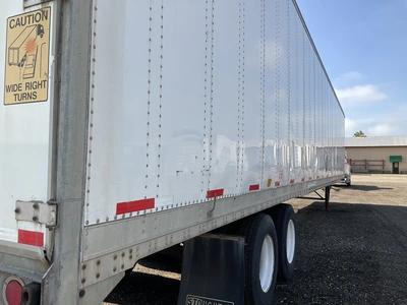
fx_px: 341
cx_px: 204
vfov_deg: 48.2
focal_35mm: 29
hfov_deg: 61.7
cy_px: 152
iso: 25
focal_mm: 3
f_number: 1.8
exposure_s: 1/978
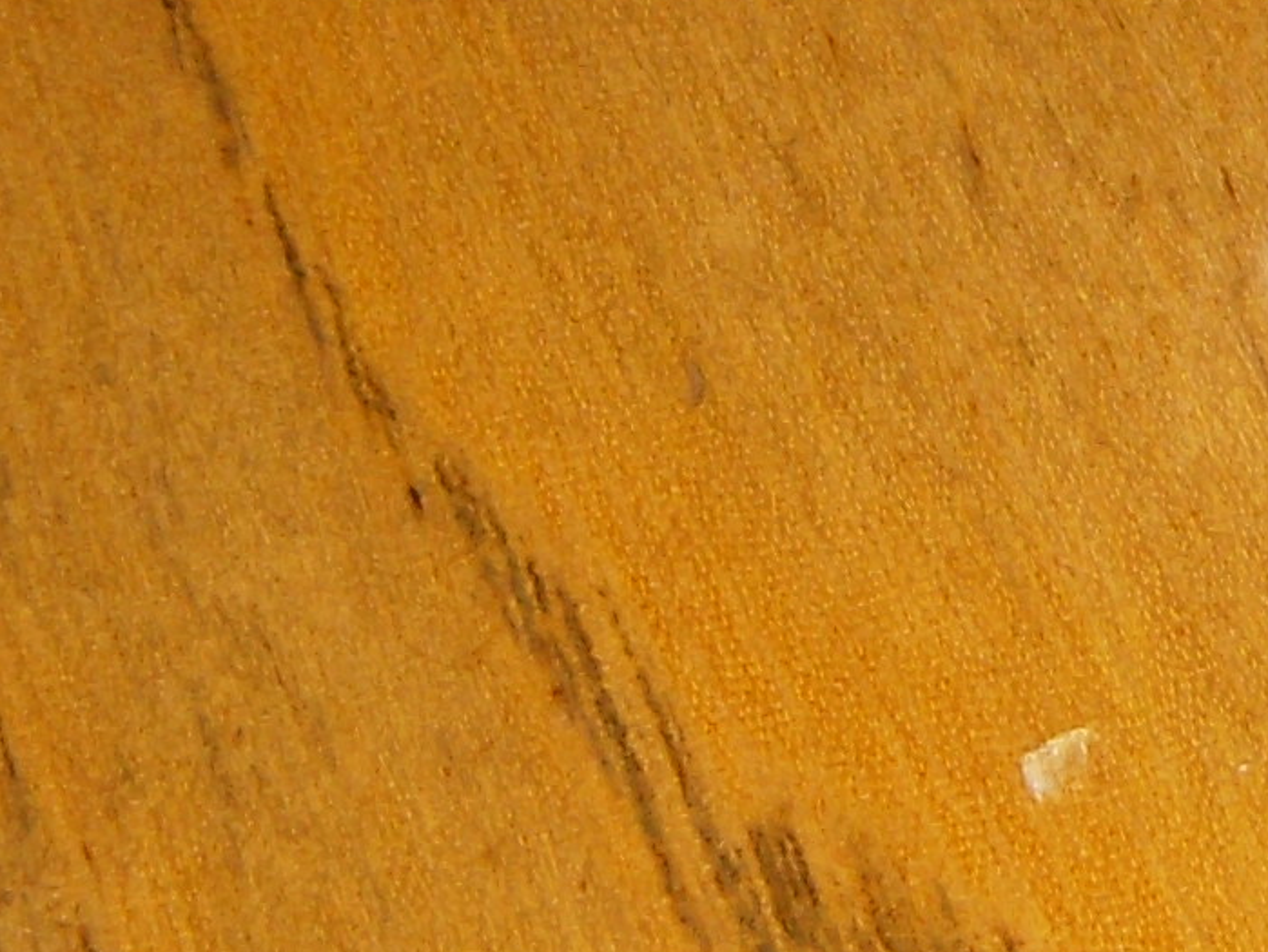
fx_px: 11288
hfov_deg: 6.3
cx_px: 2378
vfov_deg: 4.8
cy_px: -216
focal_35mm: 308
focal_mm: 11
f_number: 3.7
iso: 100
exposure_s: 1/50
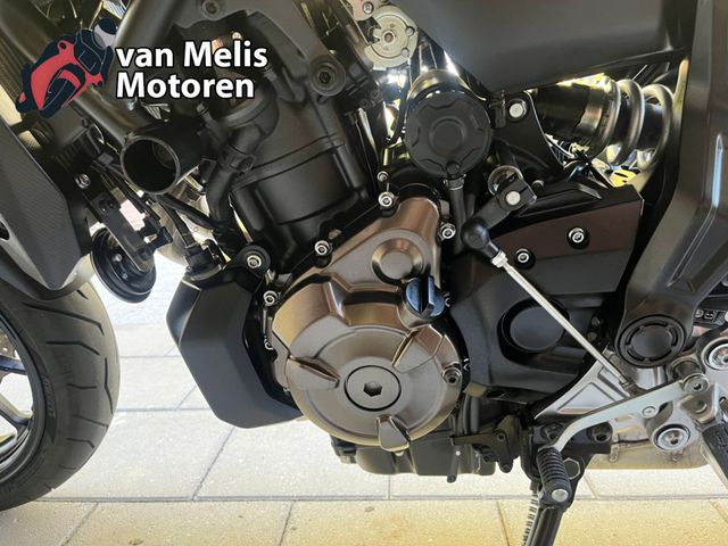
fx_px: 547
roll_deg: +1.9
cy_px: 273
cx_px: 364
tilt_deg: -16.6
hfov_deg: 67.3
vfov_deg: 53.1
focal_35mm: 26
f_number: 1.6
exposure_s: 1/60
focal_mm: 5.1
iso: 250
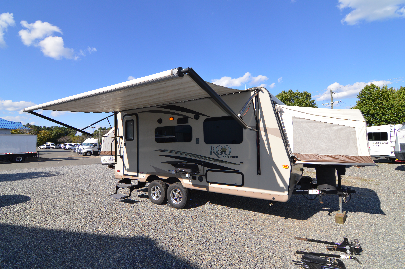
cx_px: 202
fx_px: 185
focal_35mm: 16
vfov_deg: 72.0
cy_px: 134
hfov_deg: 95.0
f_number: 8
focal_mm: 11
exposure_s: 1/200
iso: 100
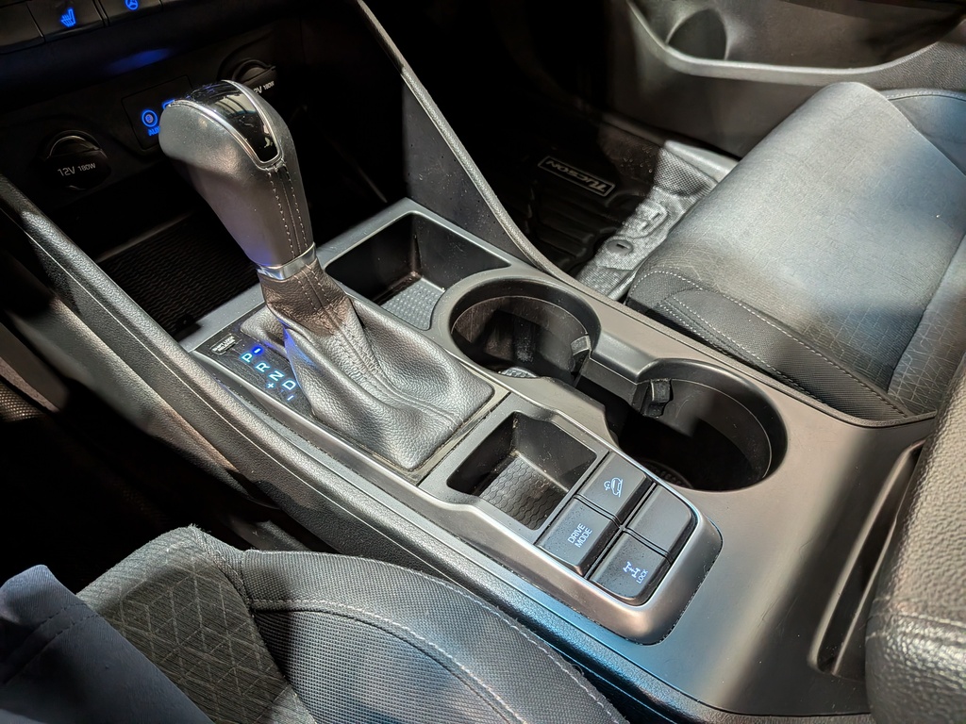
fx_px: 670
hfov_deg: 71.6
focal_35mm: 24
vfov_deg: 56.8
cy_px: 362
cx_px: 483
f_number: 1.7
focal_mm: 4.53
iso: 106
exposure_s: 1/60
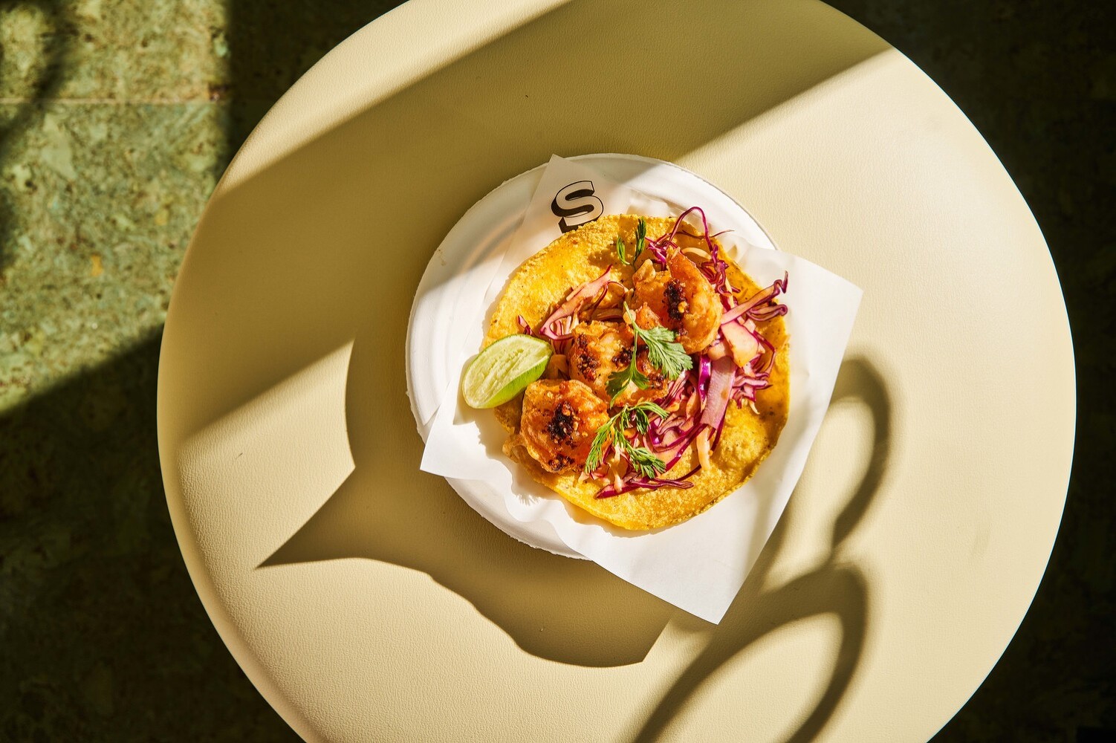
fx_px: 1549
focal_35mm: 50
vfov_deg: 27.0
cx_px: 558
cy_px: 372
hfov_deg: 39.6
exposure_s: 1/80
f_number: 10
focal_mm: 50
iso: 160
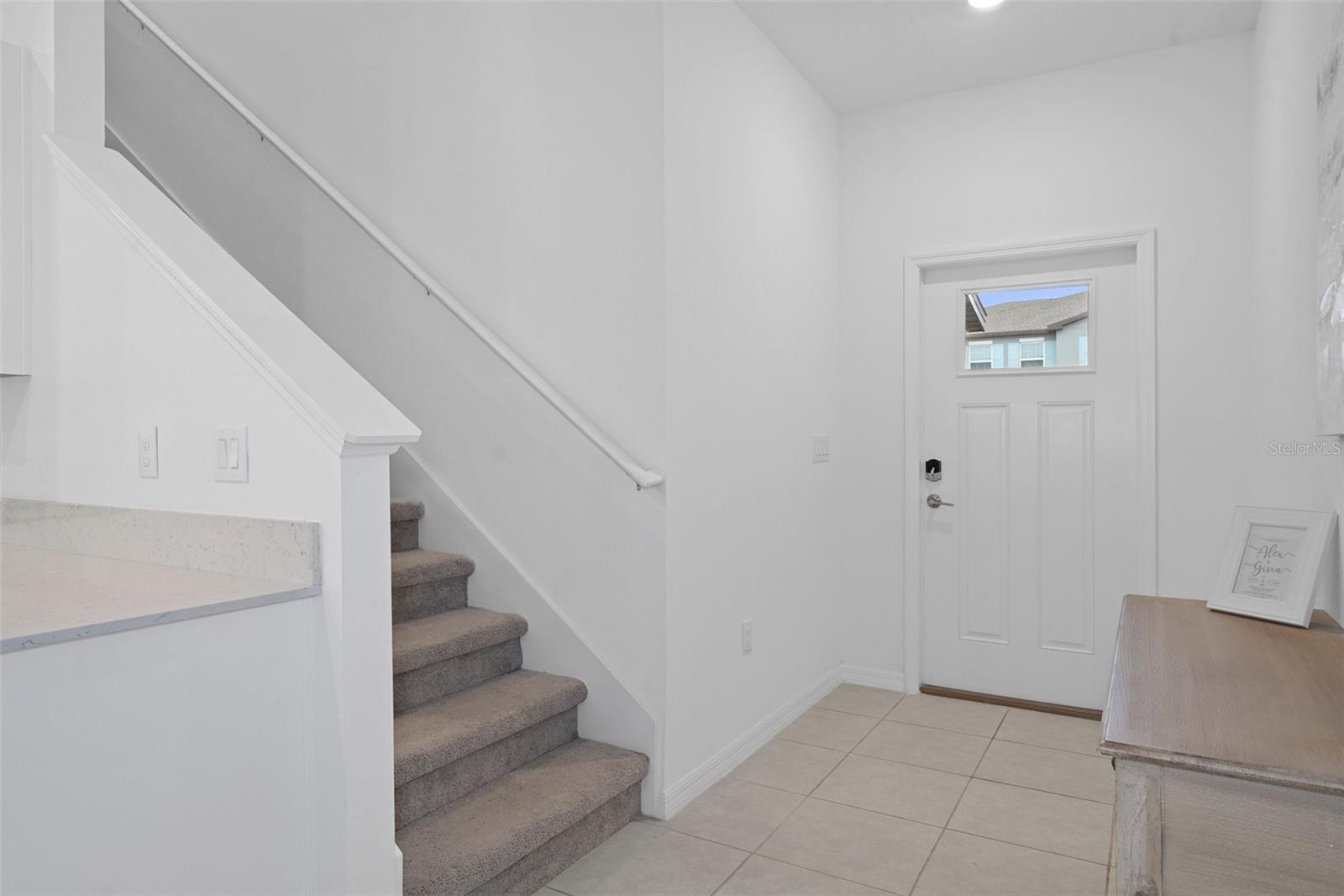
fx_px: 784
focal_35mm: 21
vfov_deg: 59.5
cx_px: 672
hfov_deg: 81.2
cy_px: 448
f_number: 8
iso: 320
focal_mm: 21
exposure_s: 1/1.67
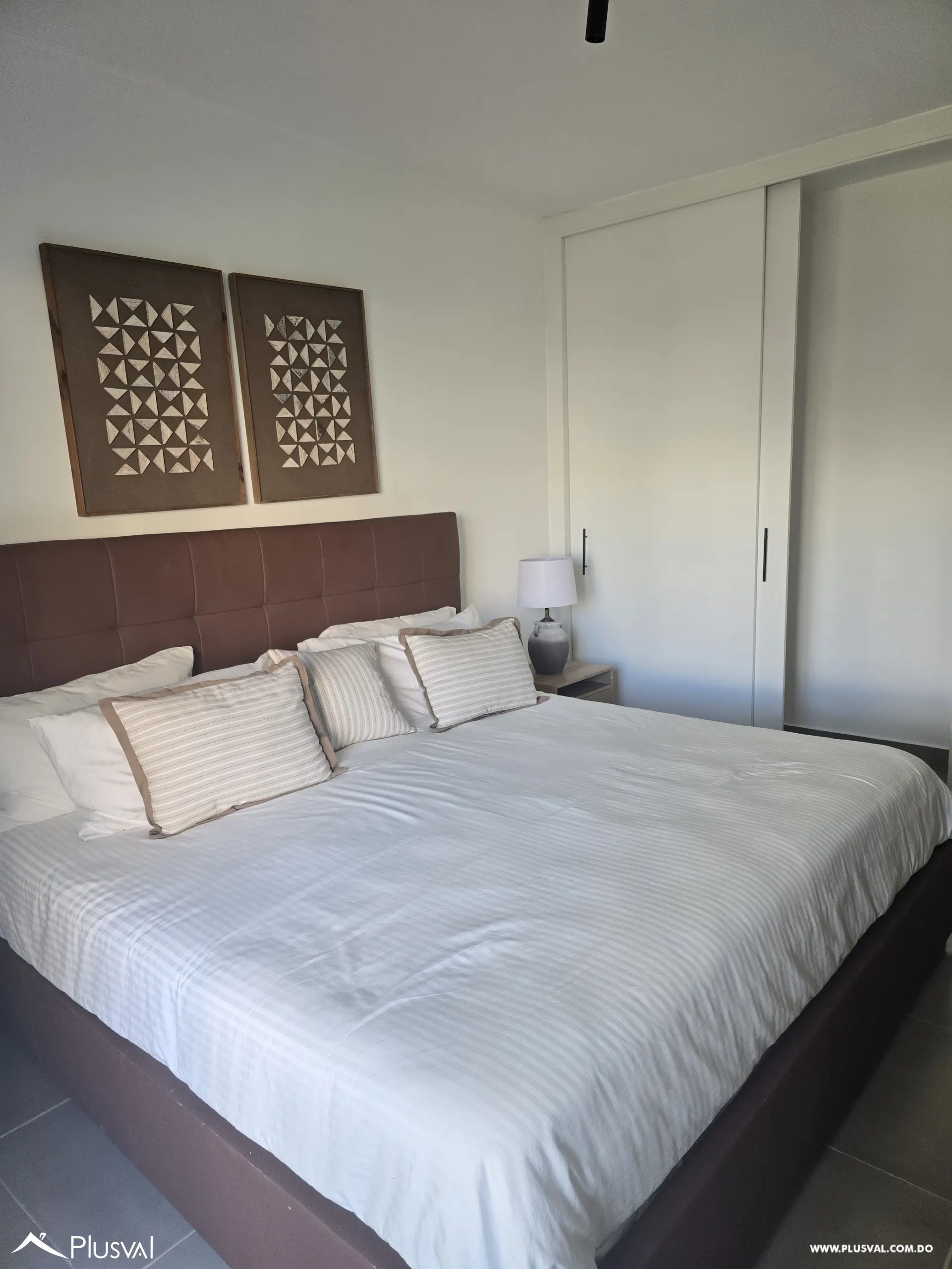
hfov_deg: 58.9
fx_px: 843
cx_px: 476
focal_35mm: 23
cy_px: 634
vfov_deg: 73.9
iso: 200
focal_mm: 6.3
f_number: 1.7
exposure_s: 1/180
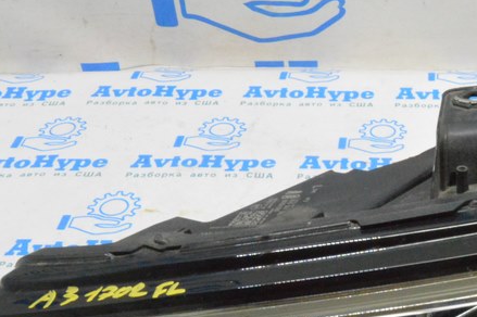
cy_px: 259
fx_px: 1019
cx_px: 434
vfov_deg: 17.5
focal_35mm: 77
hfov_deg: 25.5
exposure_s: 1/15
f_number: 20
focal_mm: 22
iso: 6400
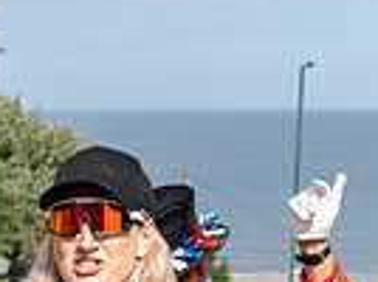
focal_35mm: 208
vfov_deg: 7.1
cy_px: 326
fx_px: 2267
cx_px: 285
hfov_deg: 9.5
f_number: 4.5
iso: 100
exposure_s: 1/800
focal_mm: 48
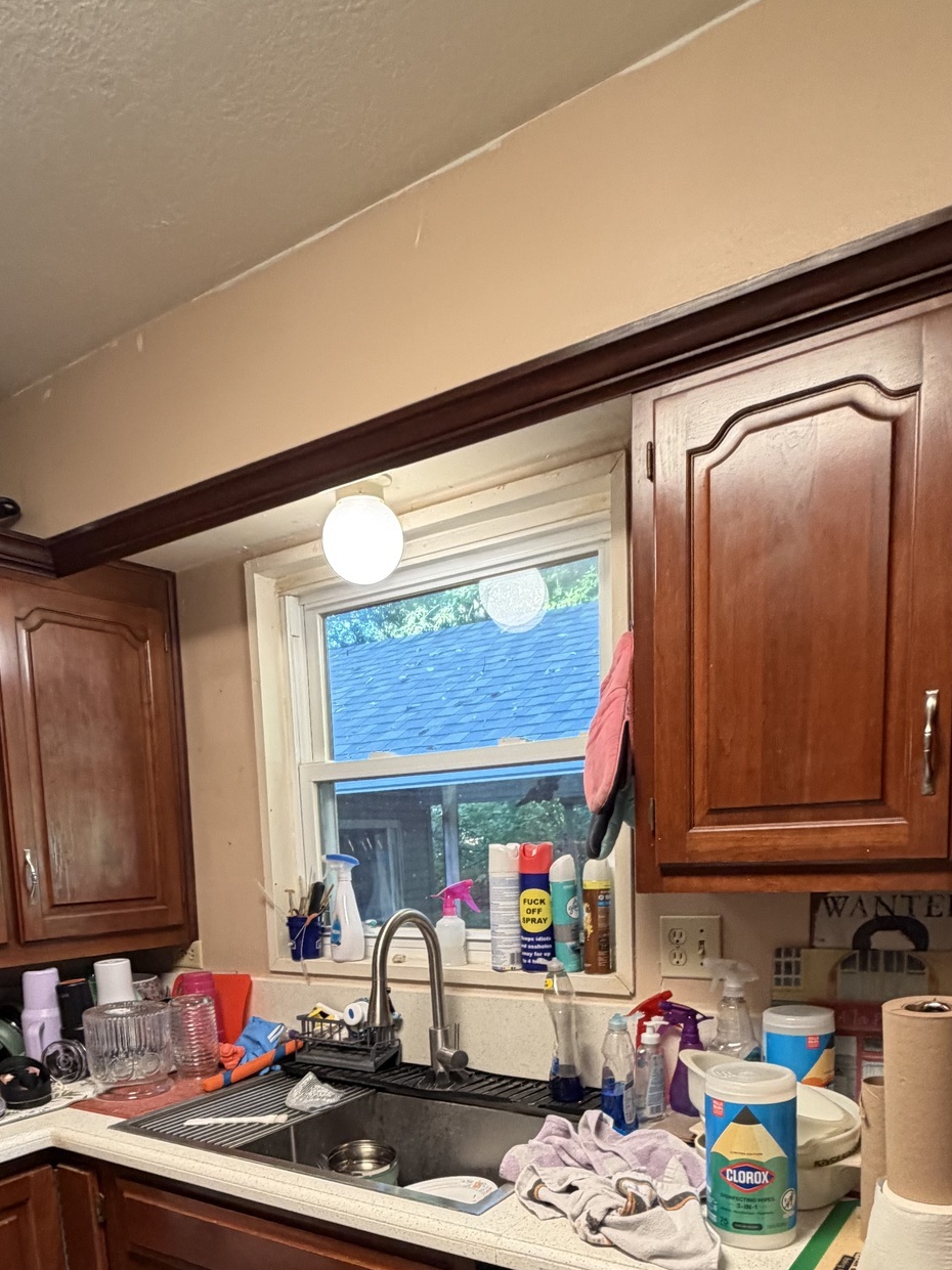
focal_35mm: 26
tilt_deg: -6.8
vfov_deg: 62.4
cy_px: 990
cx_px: 451
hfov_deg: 53.0
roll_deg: +0.4
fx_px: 954
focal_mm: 2.22
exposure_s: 1/60
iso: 250
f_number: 2.2
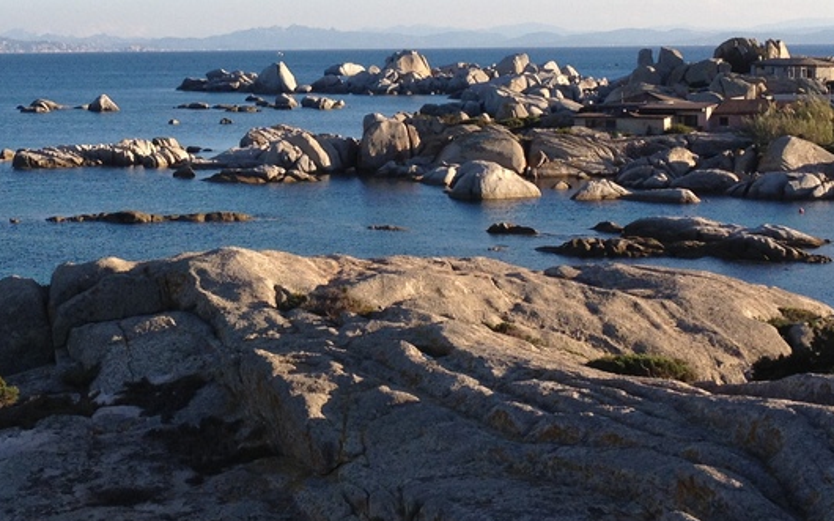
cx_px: 288
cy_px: 66
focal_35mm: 84
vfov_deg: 15.4
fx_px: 1909
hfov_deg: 24.5
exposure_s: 1/1062
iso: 64
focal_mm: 4.28
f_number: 2.4
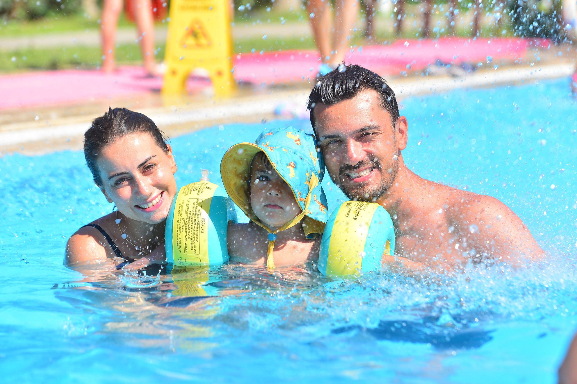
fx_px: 2084
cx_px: 288
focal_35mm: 130
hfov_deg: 15.8
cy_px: 192
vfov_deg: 10.6
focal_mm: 130
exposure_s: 1/800
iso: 160
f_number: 4
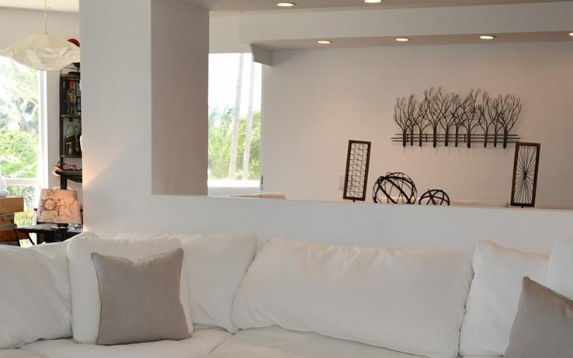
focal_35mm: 53
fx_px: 828
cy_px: 280
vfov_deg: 24.1
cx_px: 294
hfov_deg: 38.2
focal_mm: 16
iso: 200
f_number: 2.8
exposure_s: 1/200
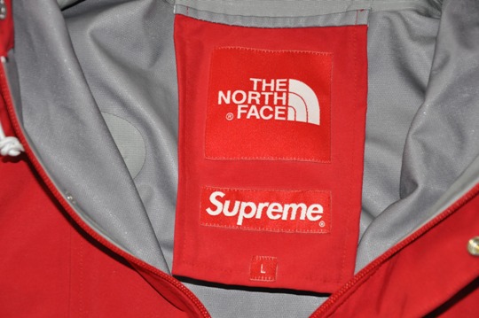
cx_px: 240
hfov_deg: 23.4
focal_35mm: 87
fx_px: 1157
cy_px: 159
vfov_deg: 15.7
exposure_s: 1/60
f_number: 5
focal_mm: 58
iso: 800
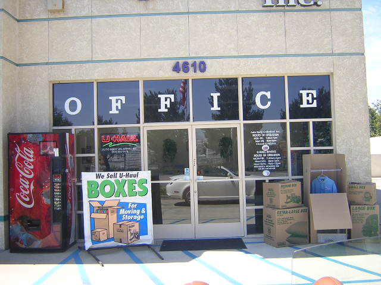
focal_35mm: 36
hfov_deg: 51.4
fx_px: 396
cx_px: 190
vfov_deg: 39.7
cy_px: 142
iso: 100
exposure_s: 1/429
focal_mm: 4.7
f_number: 2.6
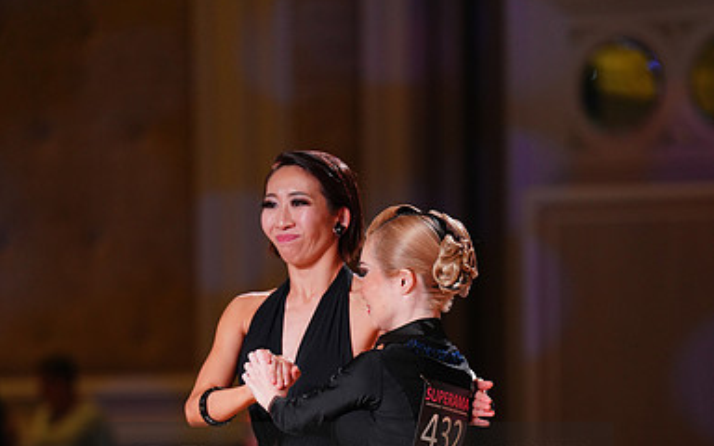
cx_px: 358
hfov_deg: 7.7
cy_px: 485
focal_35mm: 274
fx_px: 5332
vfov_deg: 4.8
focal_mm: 178
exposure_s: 1/400
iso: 1250
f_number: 2.8
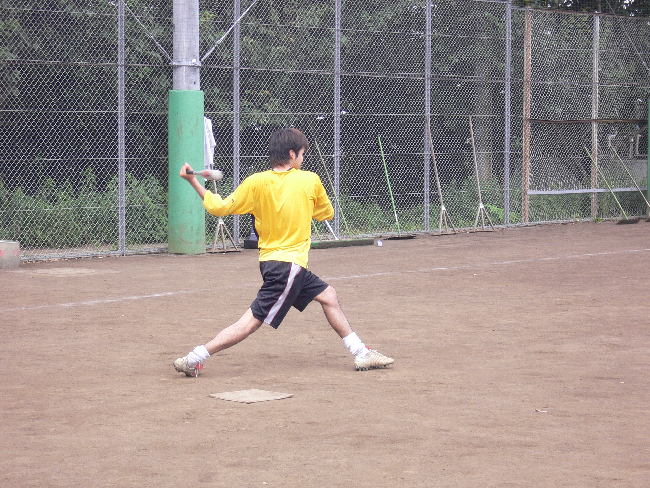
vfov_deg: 15.2
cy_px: 244
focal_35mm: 97
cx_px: 325
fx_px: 1821
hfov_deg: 20.2
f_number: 4.9
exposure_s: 1/125
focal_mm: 16.1
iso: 100
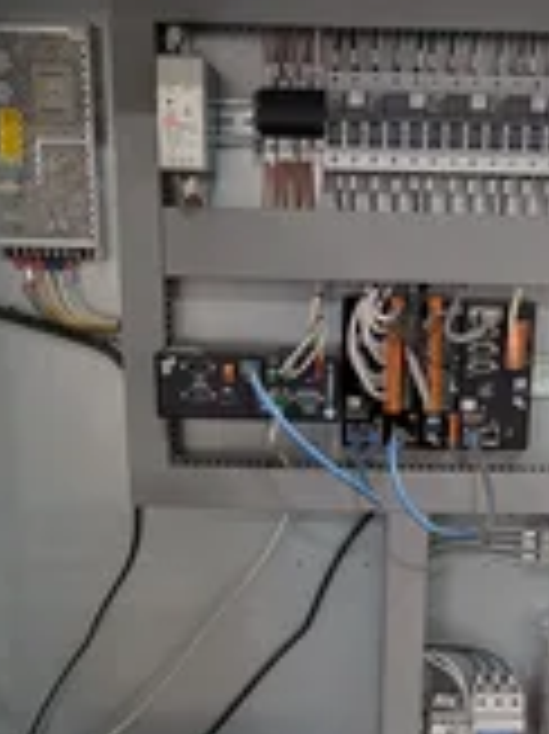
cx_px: 398
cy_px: 729
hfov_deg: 24.6
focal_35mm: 59
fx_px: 1249
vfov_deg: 30.5
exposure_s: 1/128
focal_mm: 6.9
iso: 653
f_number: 1.68
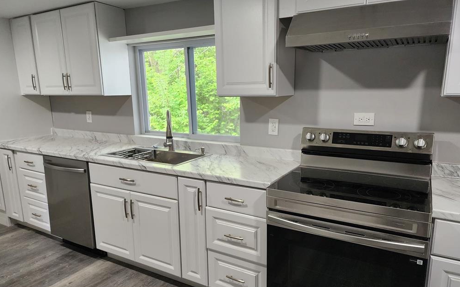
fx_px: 313
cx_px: 233
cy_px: 161
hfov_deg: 72.6
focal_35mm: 25
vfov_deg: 49.2
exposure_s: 1/120
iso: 250
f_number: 1.8
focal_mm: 6.4
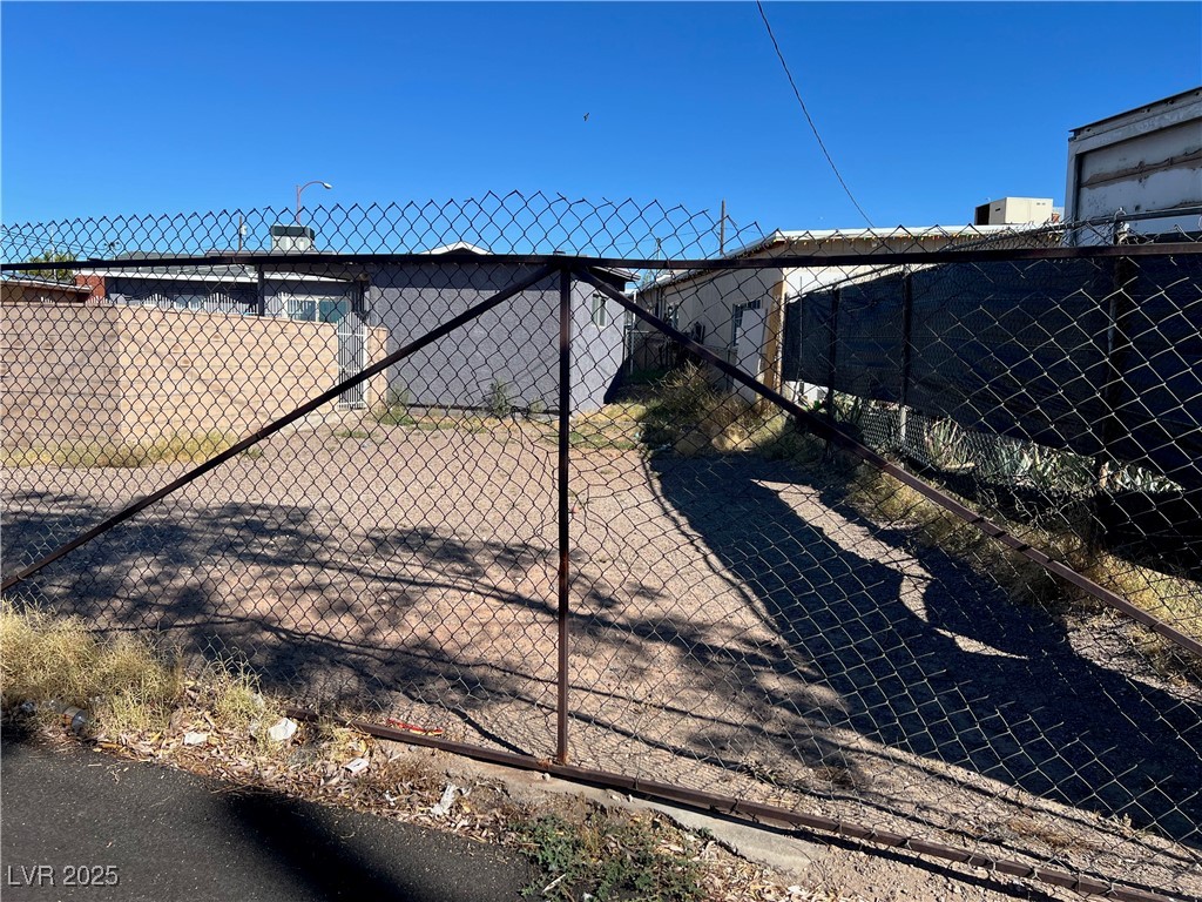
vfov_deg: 53.1
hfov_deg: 67.3
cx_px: 601
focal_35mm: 26
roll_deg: -1.1
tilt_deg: -6.2
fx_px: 903
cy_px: 451
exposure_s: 1/3571
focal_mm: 5.7
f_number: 1.5
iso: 50
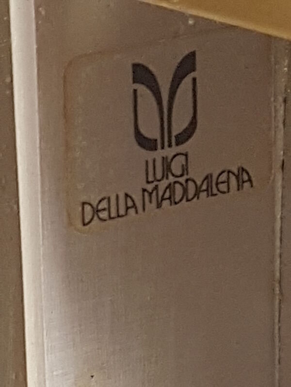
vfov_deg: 67.3
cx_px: 146
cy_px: 194
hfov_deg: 53.1
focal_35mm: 26
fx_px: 291
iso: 250
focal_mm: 4.2
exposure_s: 1/20
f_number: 1.7
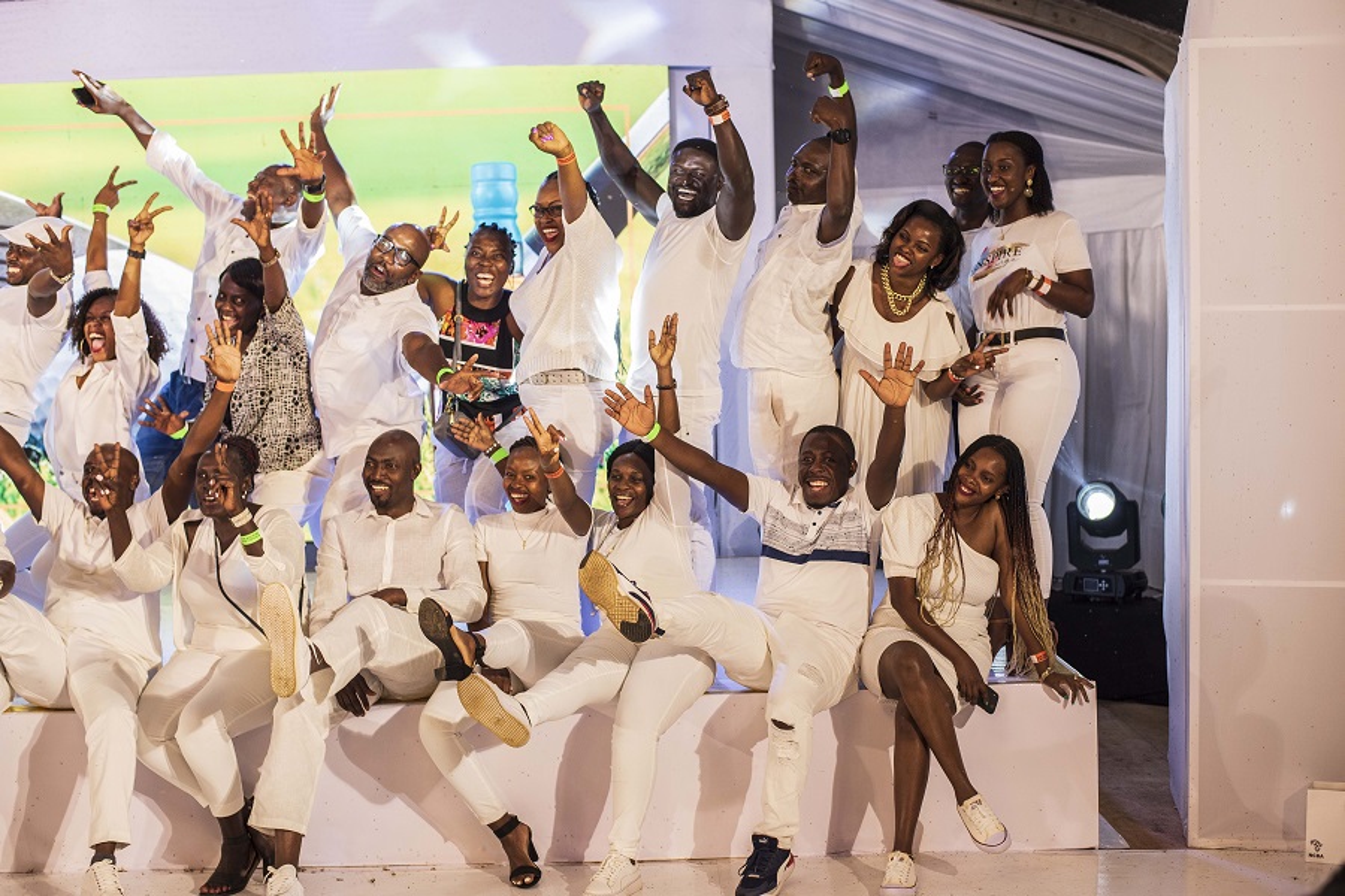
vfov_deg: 27.0
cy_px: 448
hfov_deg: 39.6
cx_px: 672
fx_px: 1868
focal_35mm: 50
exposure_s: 1/125
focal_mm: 50
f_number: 3.2
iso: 640
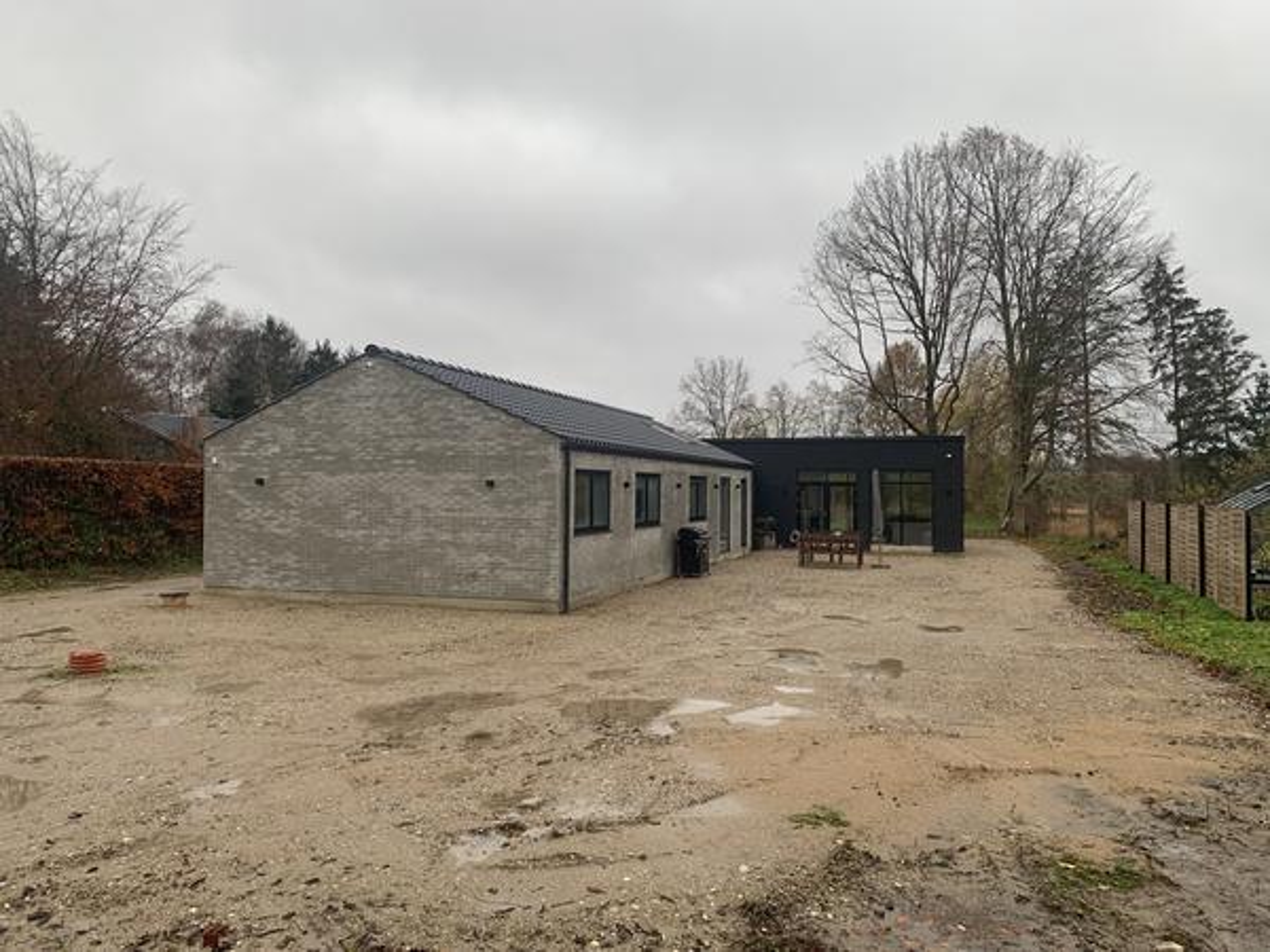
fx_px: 954
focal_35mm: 26
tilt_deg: +1.8
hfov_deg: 67.3
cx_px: 635
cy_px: 476
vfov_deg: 53.1
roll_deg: -1.3
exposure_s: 1/122
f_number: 1.8
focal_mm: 4.25
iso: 32
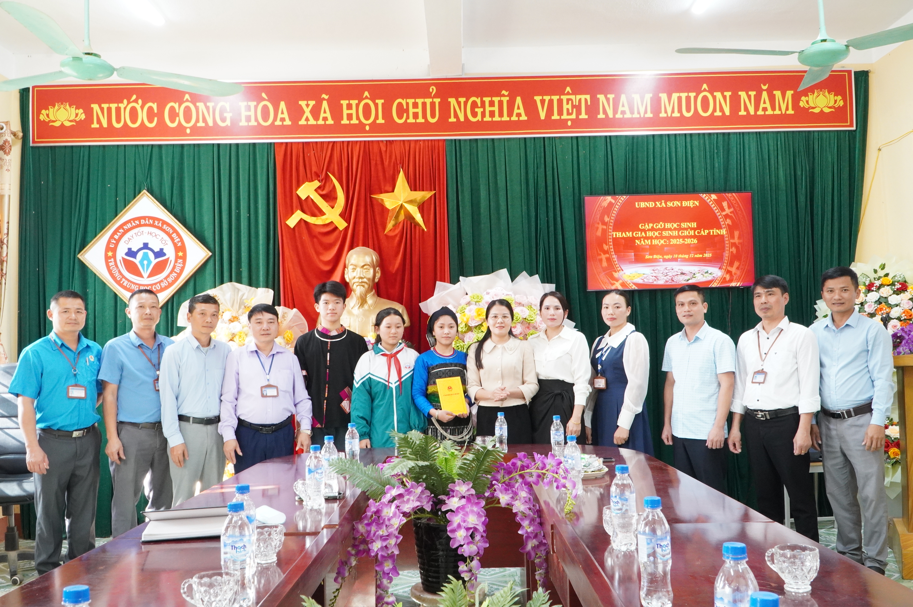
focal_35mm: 32
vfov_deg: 41.6
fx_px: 798
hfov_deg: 59.5
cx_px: 456
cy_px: 304
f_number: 13
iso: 2500
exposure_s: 1/15
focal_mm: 21
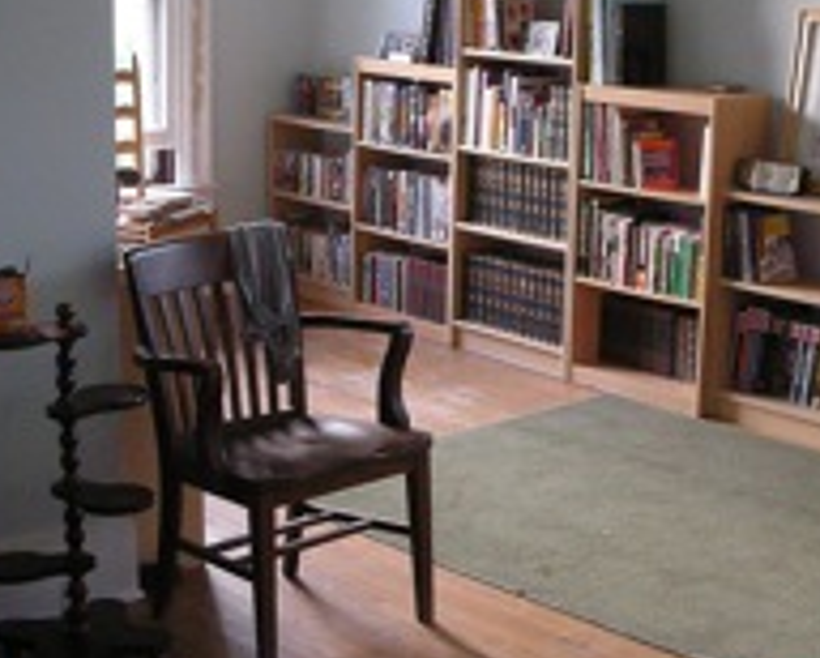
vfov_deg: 21.6
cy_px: 261
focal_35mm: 71
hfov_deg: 26.7
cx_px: 397
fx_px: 1725
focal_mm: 5.8
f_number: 2.8
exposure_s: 1/8.1
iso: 278
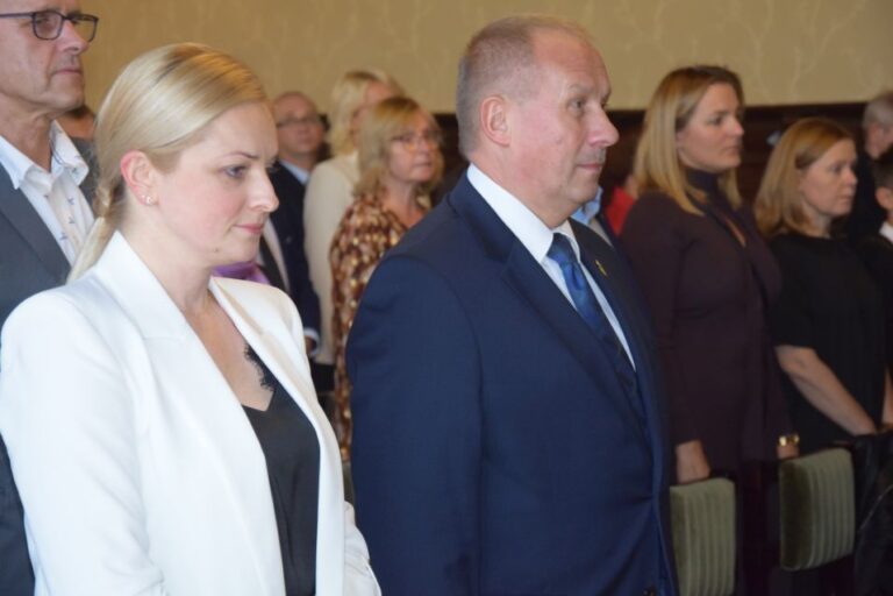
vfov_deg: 13.0
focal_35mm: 105
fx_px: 2604
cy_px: 298
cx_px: 446
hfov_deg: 19.5
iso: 2200
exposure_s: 1/60
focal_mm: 70
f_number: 5.3
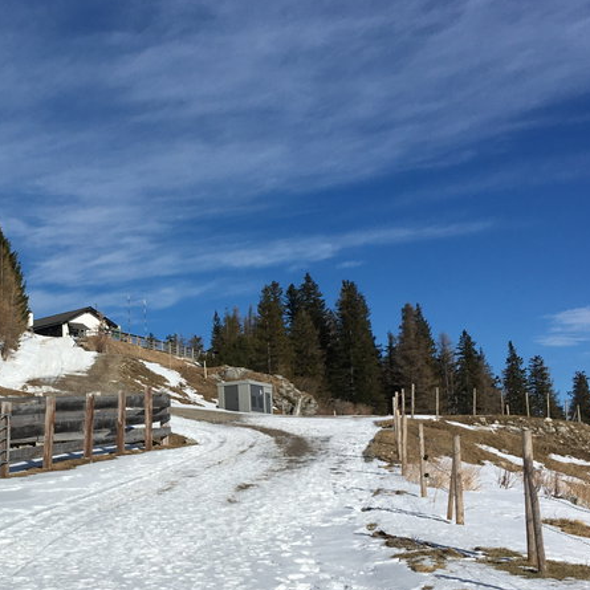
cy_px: 354
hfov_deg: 28.1
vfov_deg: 29.0
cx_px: 77
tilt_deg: +6.1
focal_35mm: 59
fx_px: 1138
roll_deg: +2.1
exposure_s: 1/3497
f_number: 2.2
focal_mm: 4.15
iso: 25
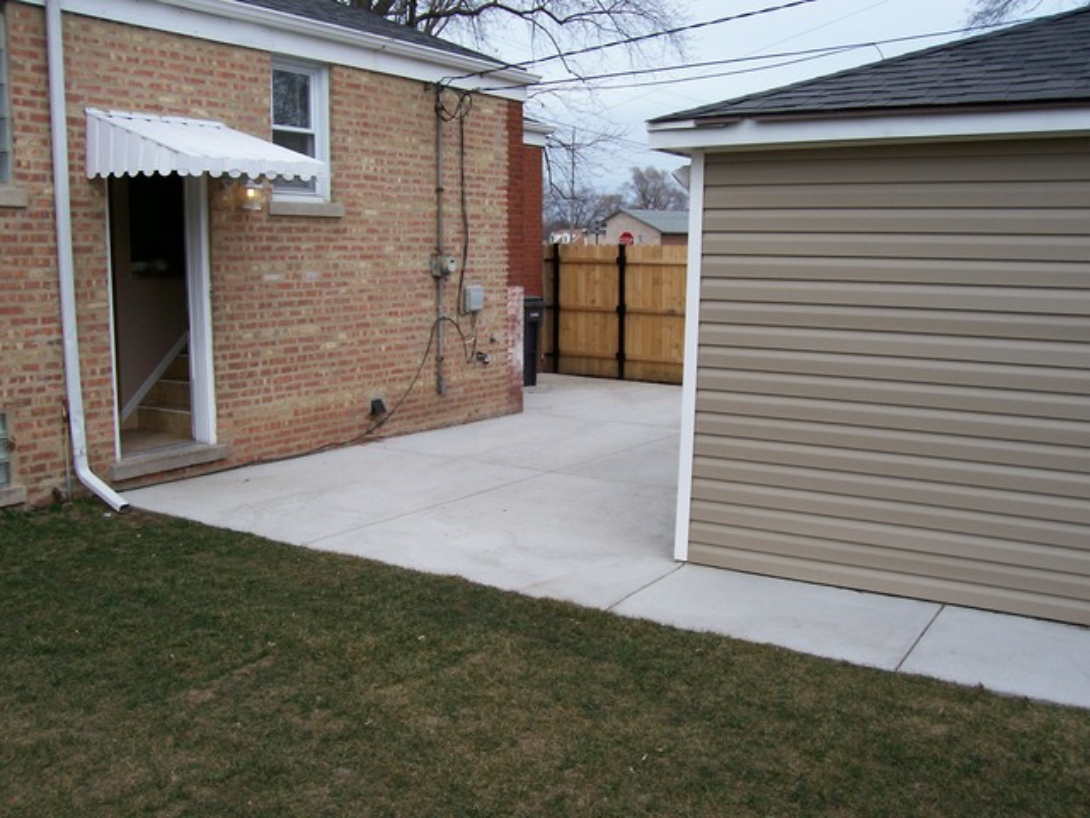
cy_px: 409
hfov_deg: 54.0
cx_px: 545
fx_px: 1071
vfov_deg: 41.8
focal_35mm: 34
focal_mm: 5.6
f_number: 5.1
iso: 80
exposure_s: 1/342
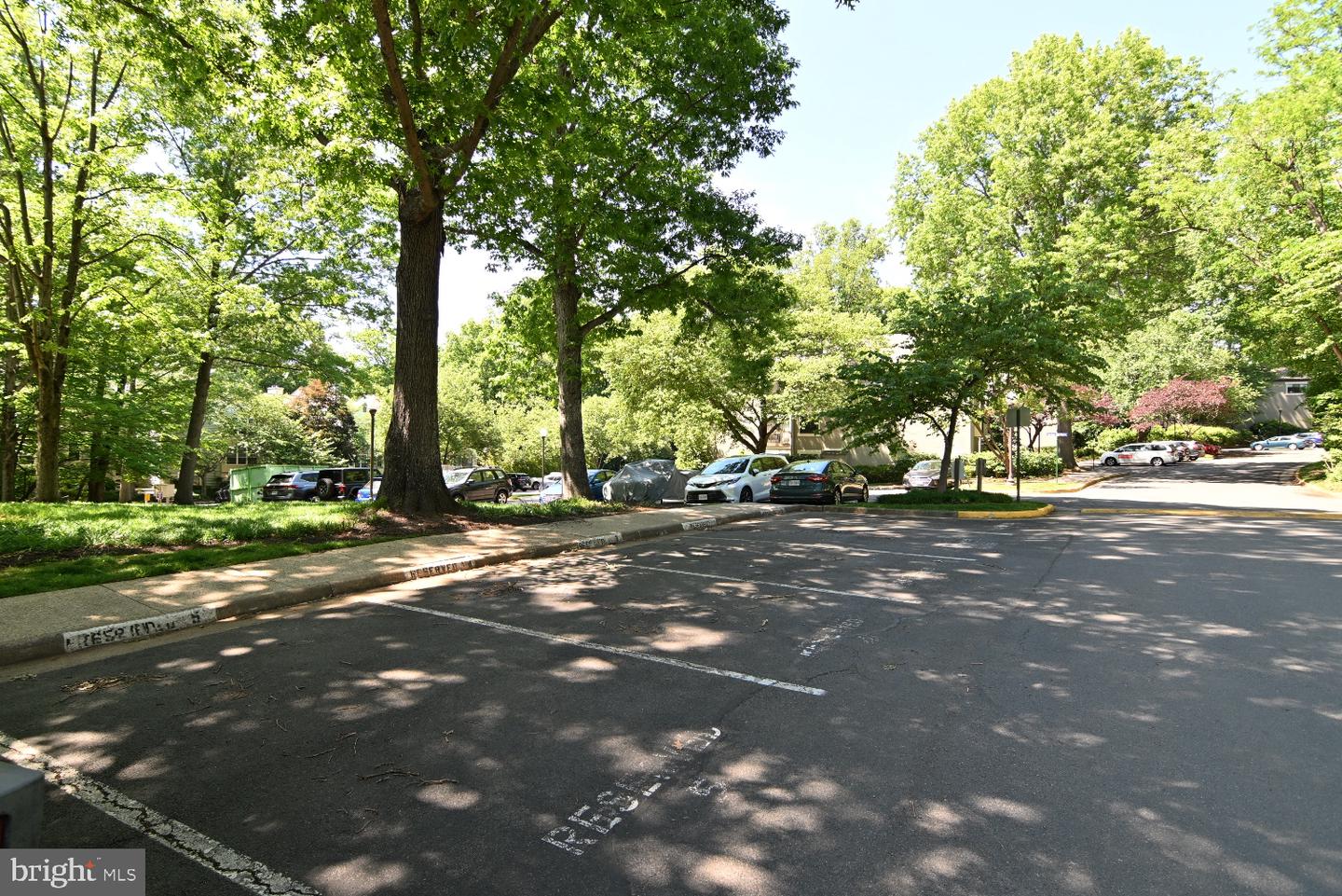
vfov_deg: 73.8
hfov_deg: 96.7
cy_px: 448
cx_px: 671
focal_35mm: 16
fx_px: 597
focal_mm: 11
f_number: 5
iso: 100
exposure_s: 1/80
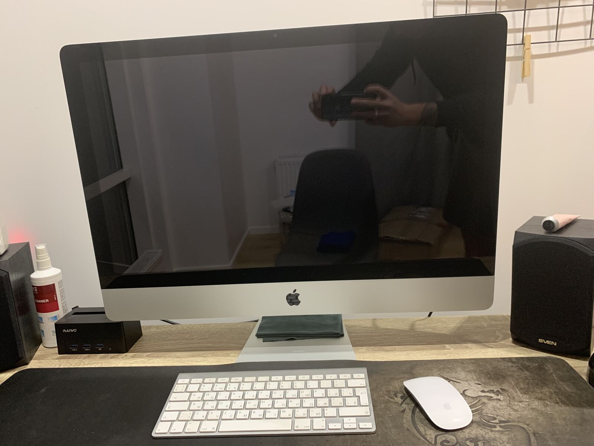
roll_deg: +3.8
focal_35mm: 26
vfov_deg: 53.1
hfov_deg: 67.3
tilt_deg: -10.3
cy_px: 223
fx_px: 446
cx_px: 297
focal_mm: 4.25
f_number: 1.8
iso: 250
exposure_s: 1/33
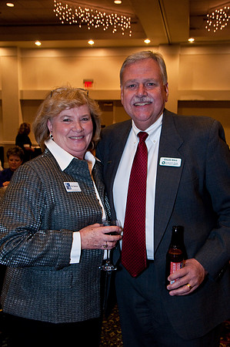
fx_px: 375
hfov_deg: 34.1
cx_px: 115
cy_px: 174
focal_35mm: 39
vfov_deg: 49.6
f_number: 6.3
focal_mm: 26
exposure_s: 1/30
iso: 640
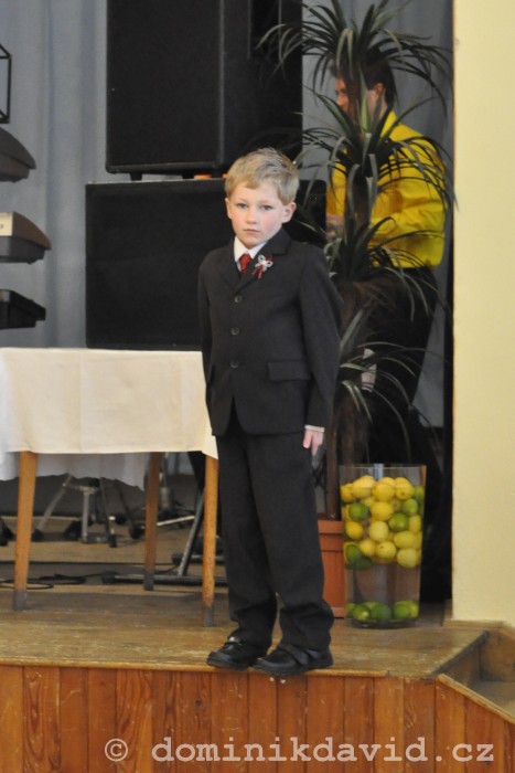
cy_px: 386
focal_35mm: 75
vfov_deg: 27.0
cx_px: 258
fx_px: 1608
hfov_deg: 18.2
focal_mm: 50
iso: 3200
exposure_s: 1/100
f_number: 2.5
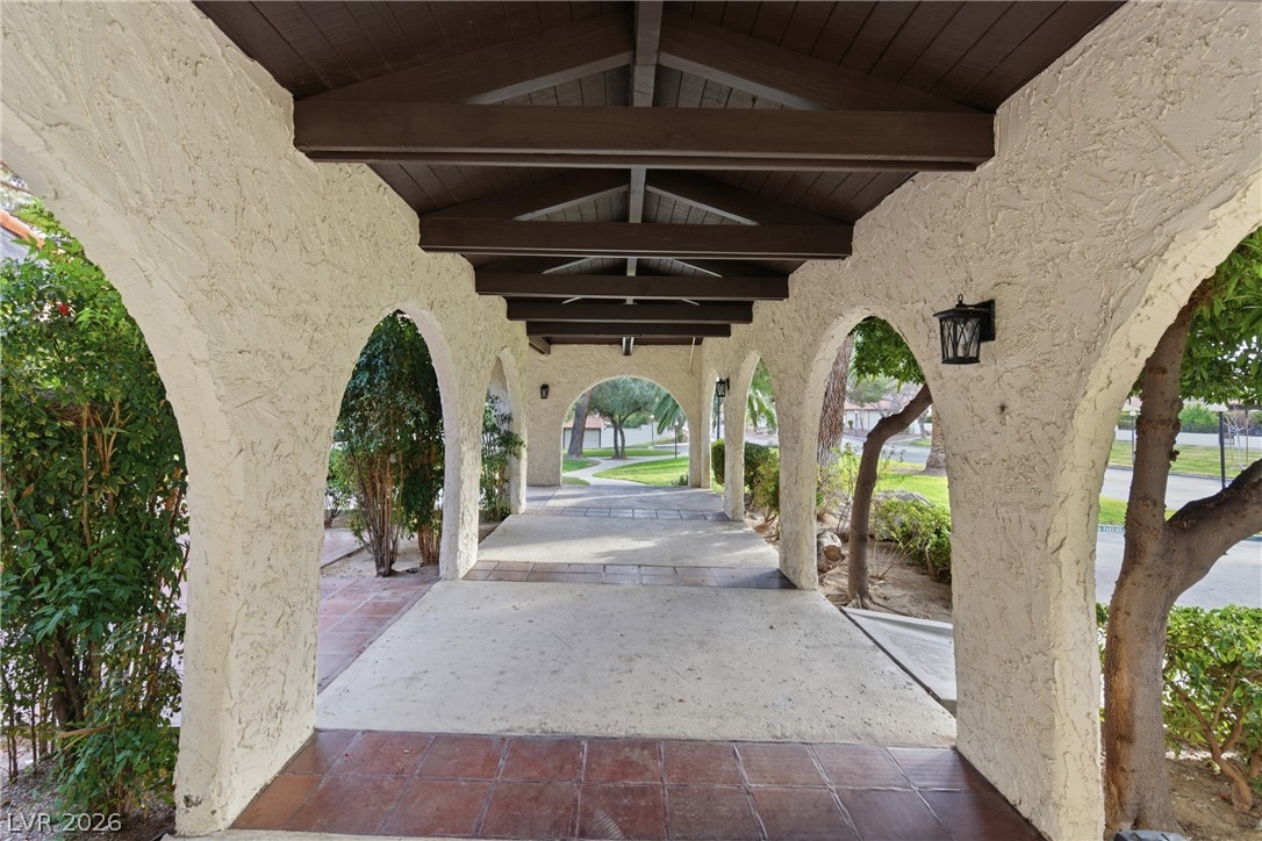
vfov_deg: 73.7
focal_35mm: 16
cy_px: 420
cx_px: 631
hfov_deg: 96.7
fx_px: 561
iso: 320
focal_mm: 16
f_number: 8
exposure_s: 1/100
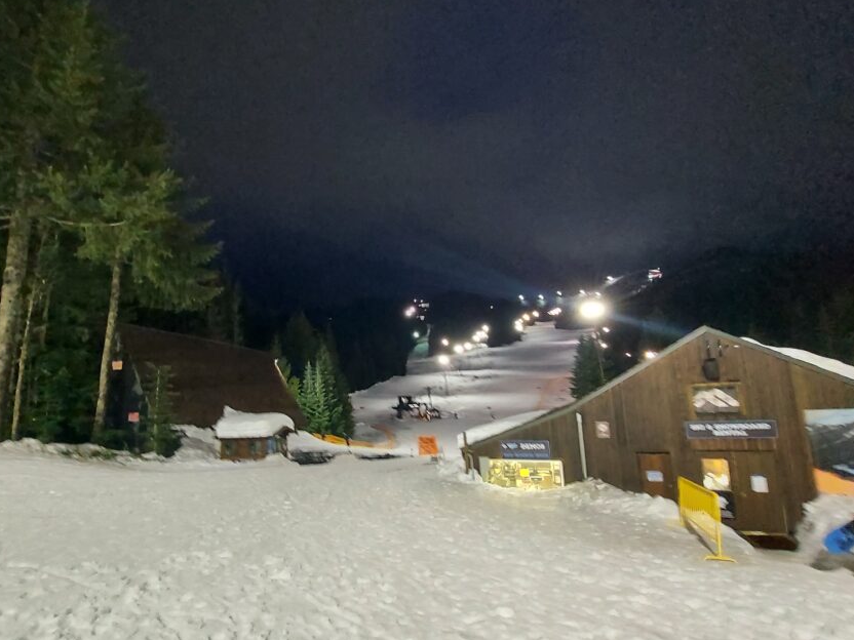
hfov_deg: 94.2
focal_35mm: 16
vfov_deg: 78.1
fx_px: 395
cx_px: 385
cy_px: 333
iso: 500
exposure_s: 1/24
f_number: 2.2
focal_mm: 1.74
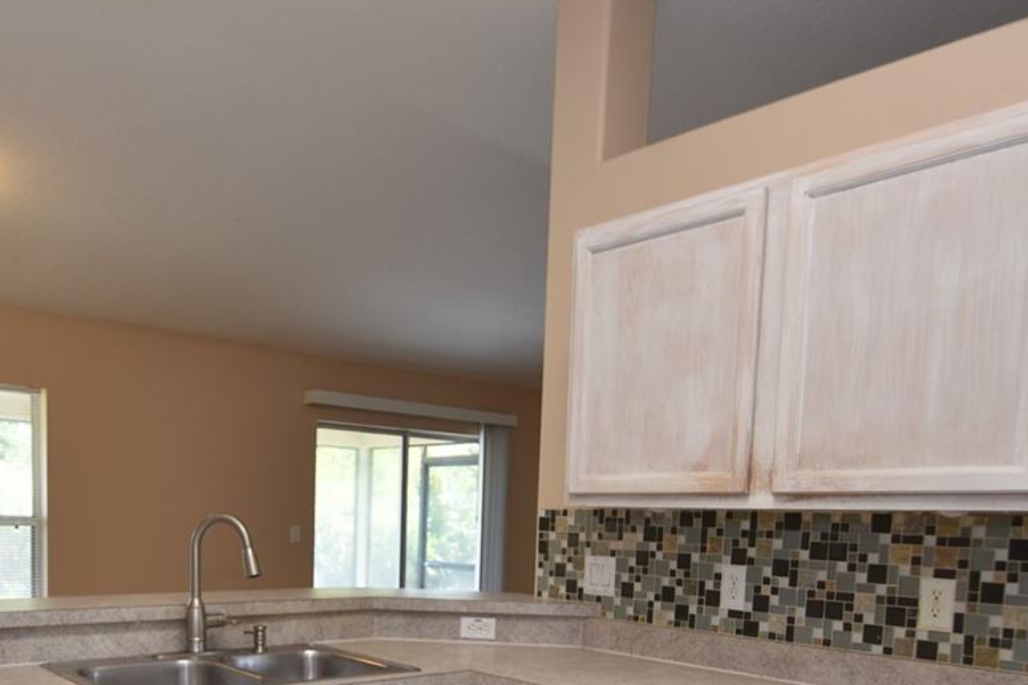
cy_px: 631
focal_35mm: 31
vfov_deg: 39.0
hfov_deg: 59.8
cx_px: 417
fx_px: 885
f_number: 4
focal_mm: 10
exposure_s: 1/60
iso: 220
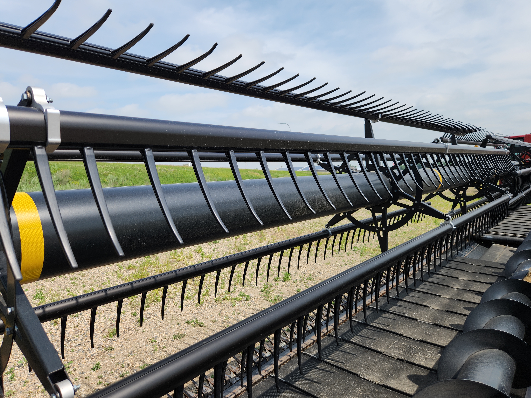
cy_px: 201
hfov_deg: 71.6
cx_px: 263
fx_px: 368
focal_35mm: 24
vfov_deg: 56.8
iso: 20
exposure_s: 1/1406
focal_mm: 5.4
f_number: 1.8
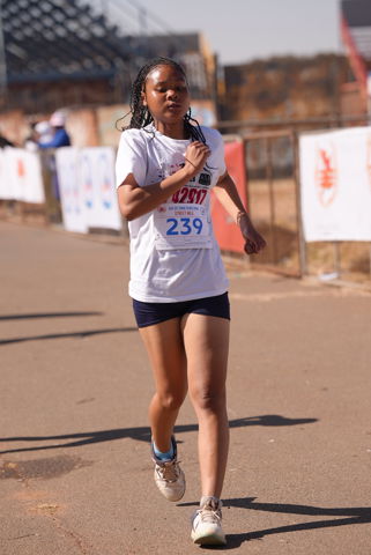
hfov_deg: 9.6
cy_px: 278
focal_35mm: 143
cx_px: 186
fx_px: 2206
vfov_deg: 14.3
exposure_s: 1/800
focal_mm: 143
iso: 80
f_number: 4.5
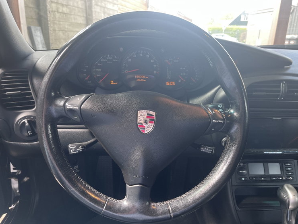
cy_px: 111
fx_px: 232
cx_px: 147
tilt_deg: -16.4
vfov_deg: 51.4
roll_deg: -2.3
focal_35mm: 27
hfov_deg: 65.3
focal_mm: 5.1
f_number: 1.6
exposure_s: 1/121
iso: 125
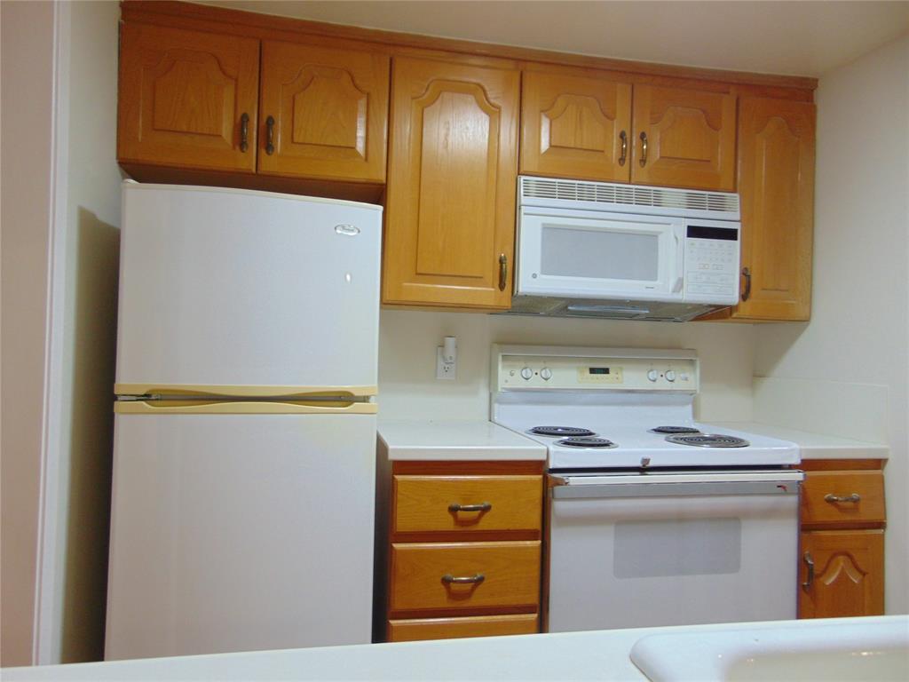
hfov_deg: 69.4
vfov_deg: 54.9
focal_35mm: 25
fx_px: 656
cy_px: 341
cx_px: 454
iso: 200
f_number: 3
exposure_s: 1/30
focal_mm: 4.5
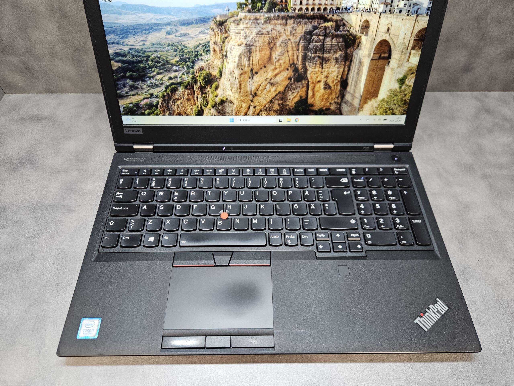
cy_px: 193
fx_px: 342
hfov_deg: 73.9
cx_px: 257
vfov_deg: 58.9
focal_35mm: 23
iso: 320
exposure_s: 1/200
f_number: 1.8
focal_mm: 5.4
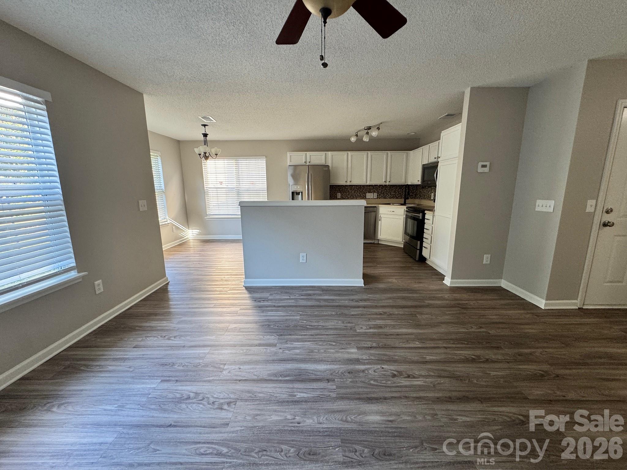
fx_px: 254
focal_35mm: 14
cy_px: 235
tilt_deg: -10.1
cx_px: 314
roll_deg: +0.7
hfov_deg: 102.1
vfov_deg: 85.7
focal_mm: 2.22
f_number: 2.2
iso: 200
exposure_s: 1/60
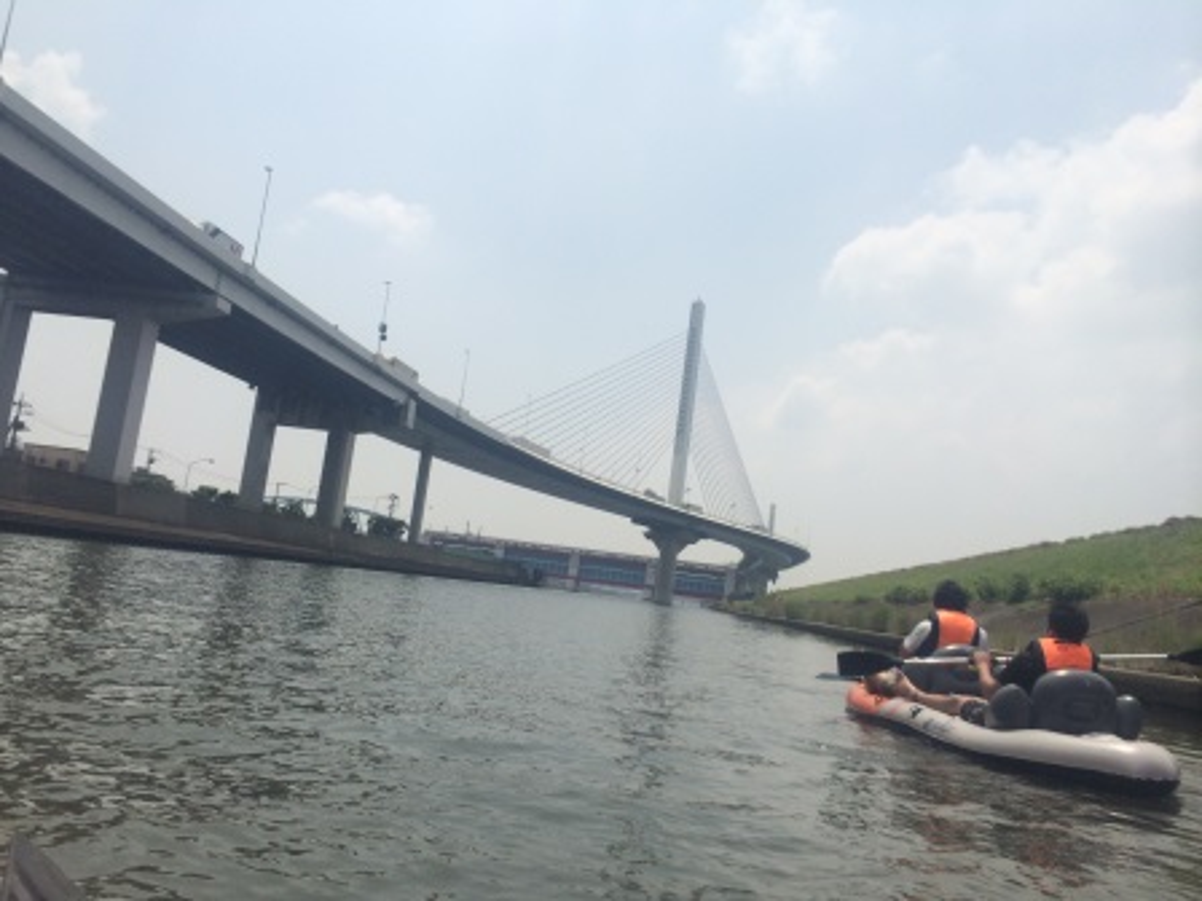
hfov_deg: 60.0
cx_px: 601
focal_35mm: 30
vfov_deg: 46.8
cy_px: 450
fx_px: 1042
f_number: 2.2
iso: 32
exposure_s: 1/5128
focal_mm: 4.12
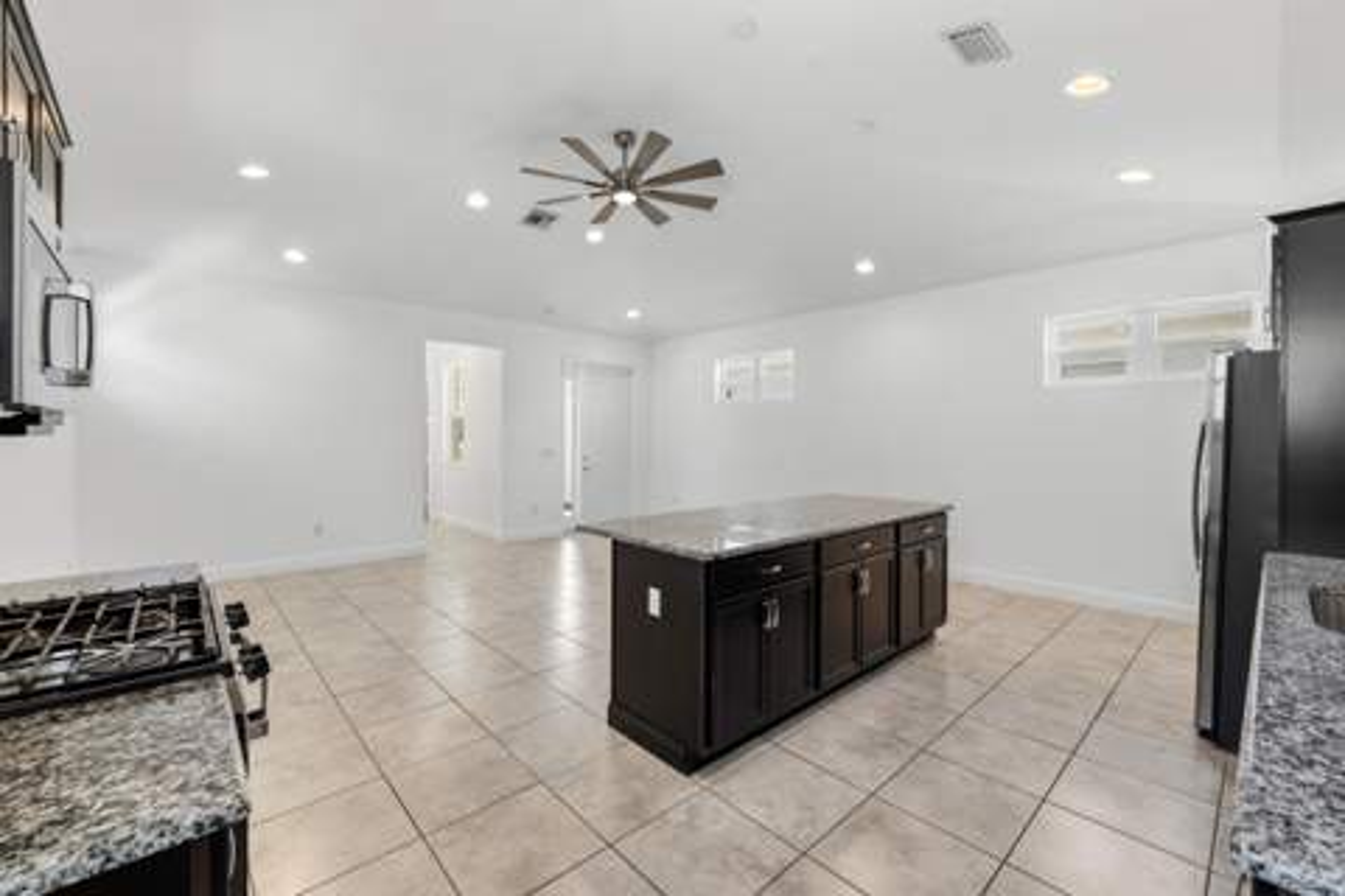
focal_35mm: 14
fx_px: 523
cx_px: 672
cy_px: 448
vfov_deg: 81.2
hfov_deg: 104.3
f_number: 9
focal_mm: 14
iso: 250
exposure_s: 1/1.67
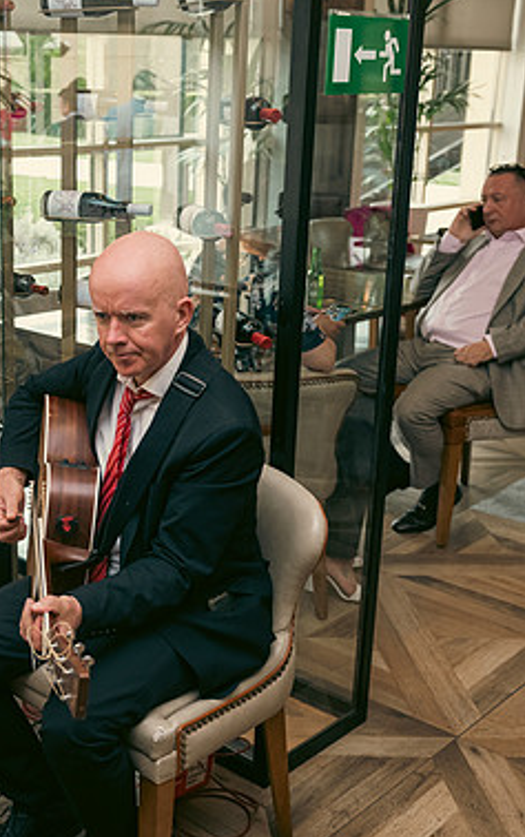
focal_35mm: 50
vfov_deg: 40.3
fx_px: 1142
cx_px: 69
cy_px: 420
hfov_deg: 25.2
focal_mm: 32
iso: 640
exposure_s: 1/160
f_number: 3.5
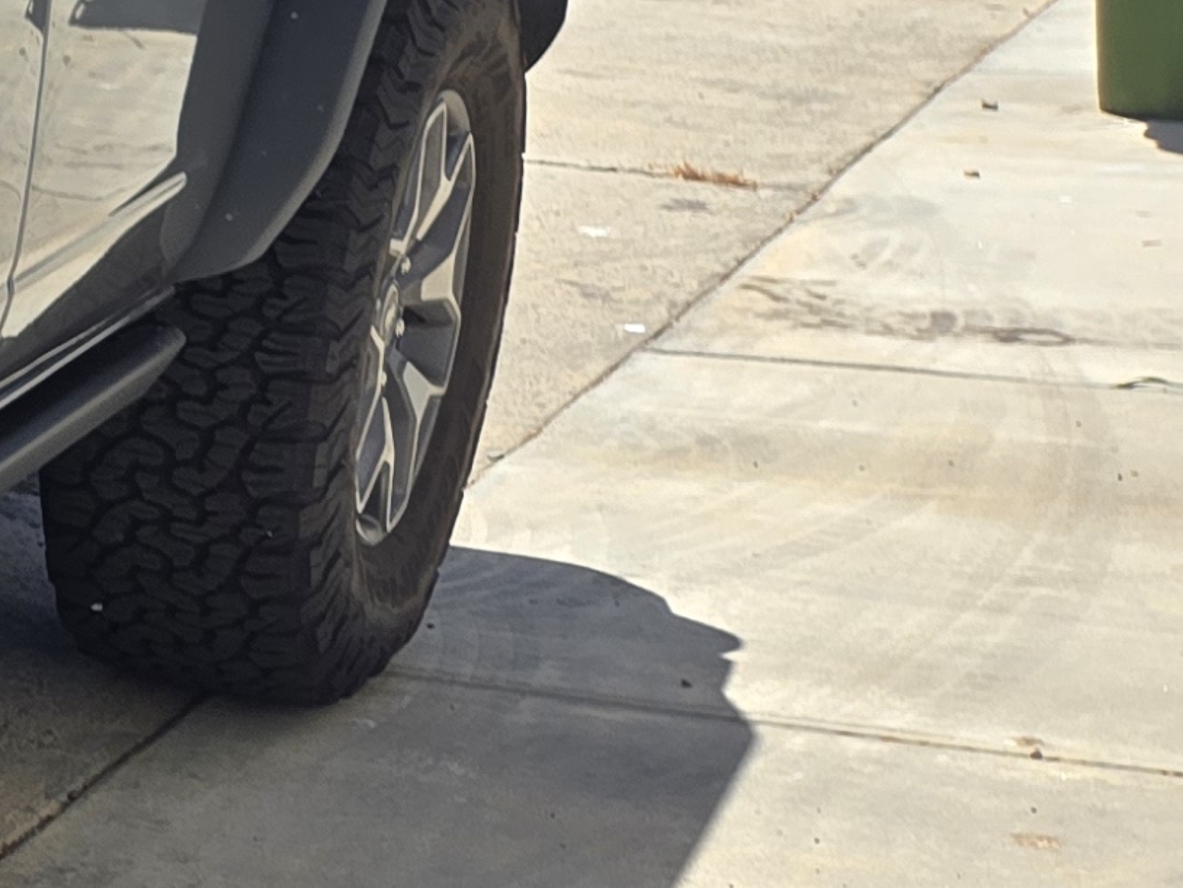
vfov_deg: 13.1
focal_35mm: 113
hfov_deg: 12.9
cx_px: -1716
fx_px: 3863
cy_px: 272
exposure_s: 1/1078
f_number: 1.8
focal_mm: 5.4
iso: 25
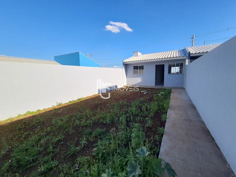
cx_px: 118
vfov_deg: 89.9
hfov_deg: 106.2
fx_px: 89
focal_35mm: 13
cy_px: 88
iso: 50
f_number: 2.2
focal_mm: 1.74
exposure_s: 1/1116
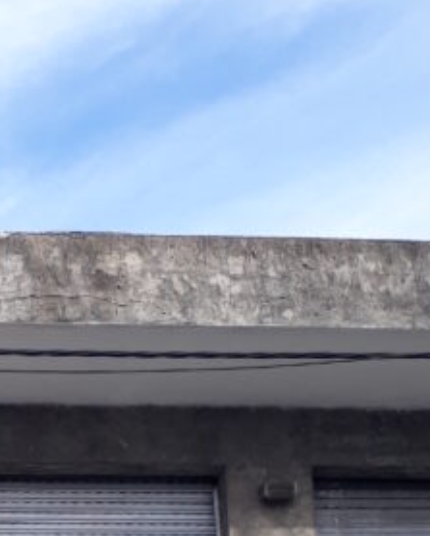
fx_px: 1541
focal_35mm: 97
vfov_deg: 18.5
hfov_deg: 15.6
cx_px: -4
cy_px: 675
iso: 40
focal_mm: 3.6
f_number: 1.9
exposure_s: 1/505
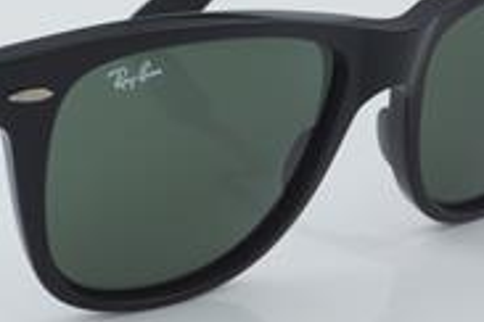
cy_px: 111
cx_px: 145
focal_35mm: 164
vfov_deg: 8.4
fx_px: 2205
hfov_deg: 12.5
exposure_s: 1/4
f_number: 32
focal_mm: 50
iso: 100
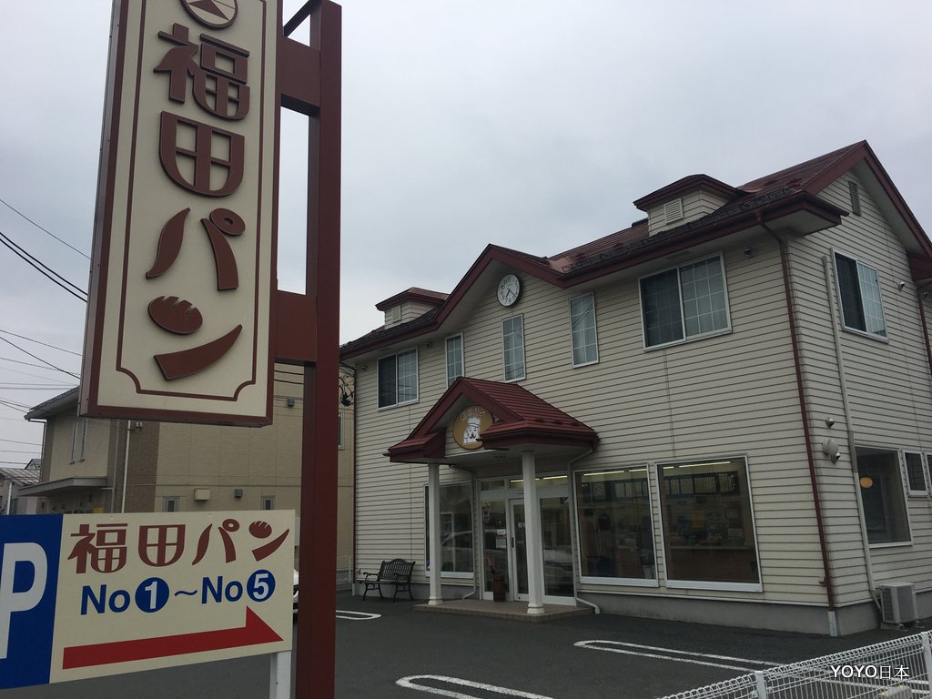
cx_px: 466
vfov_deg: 48.2
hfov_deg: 61.7
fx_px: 781
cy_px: 350
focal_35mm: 29
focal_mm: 4.15
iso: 25
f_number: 2.2
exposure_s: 1/754
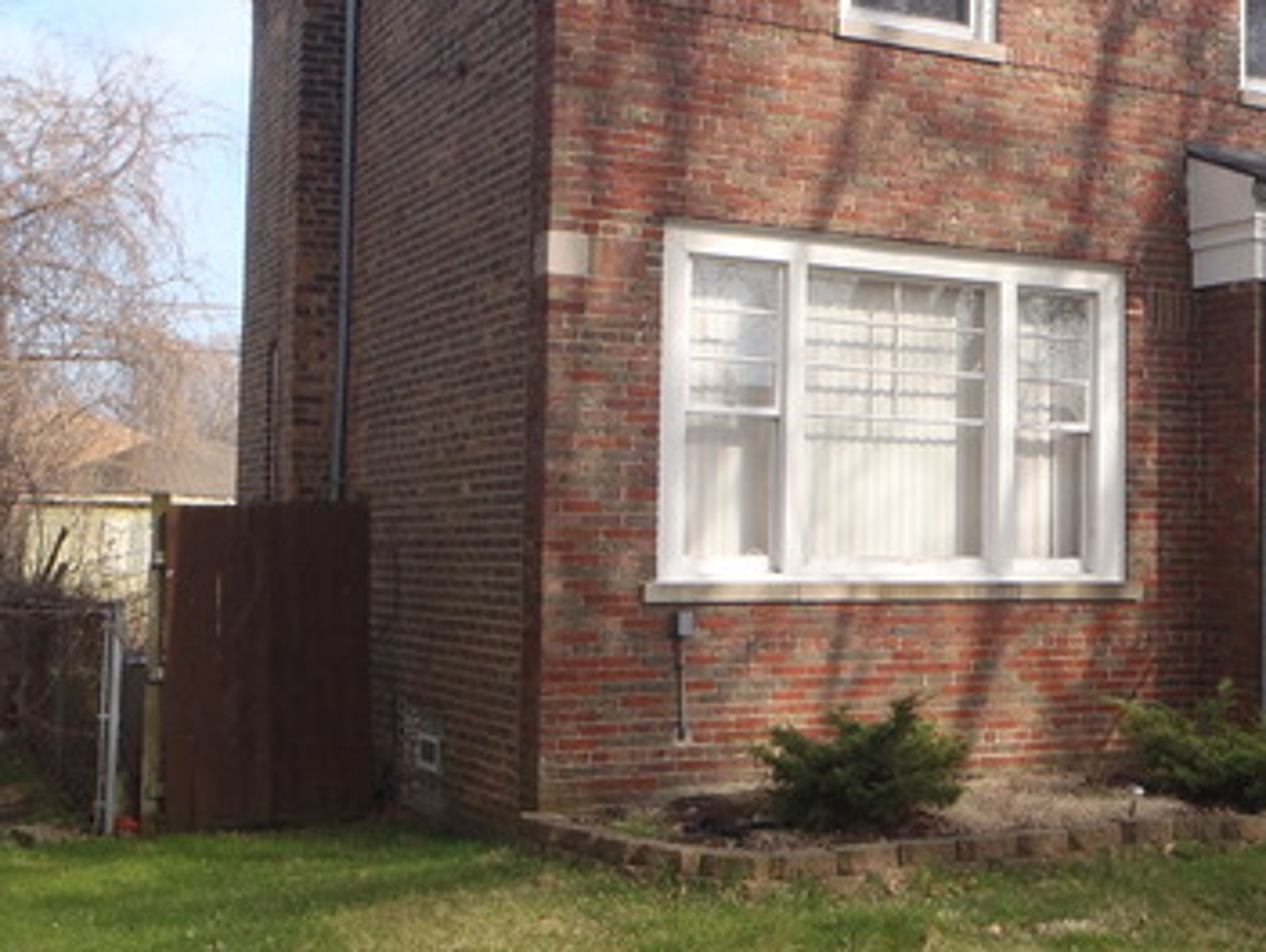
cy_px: 454
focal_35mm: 51
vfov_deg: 28.6
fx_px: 1867
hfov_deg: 36.3
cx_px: 1003
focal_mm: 5
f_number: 4.5
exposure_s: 1/250
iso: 80
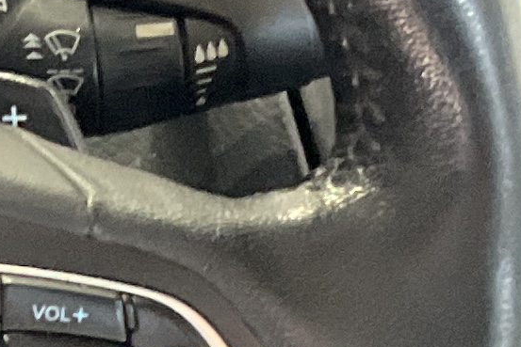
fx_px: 3185
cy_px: 390
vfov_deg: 6.2
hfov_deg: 8.9
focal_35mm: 220
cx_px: -464
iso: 320
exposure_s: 1/53
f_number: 1.8
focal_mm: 3
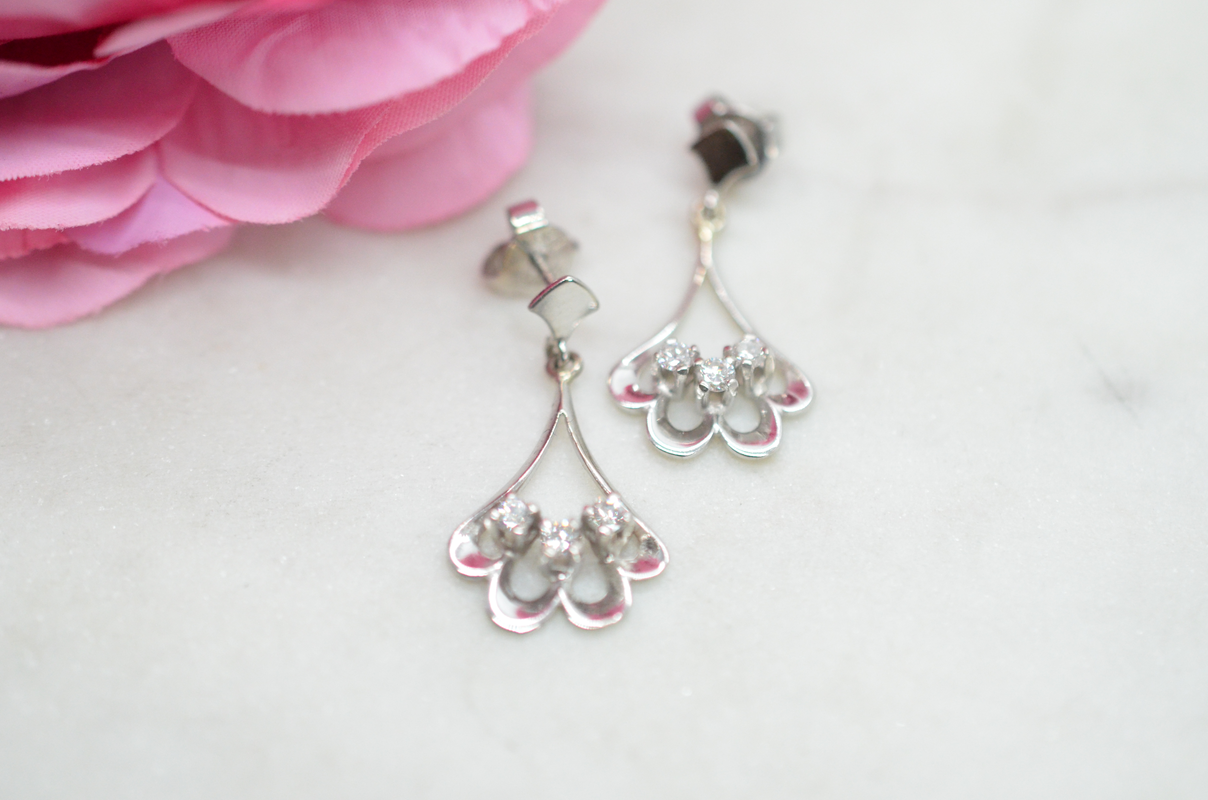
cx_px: 588
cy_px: 400
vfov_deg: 20.5
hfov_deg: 30.6
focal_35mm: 66
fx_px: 2210
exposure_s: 1/1600
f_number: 4
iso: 2500
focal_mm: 40
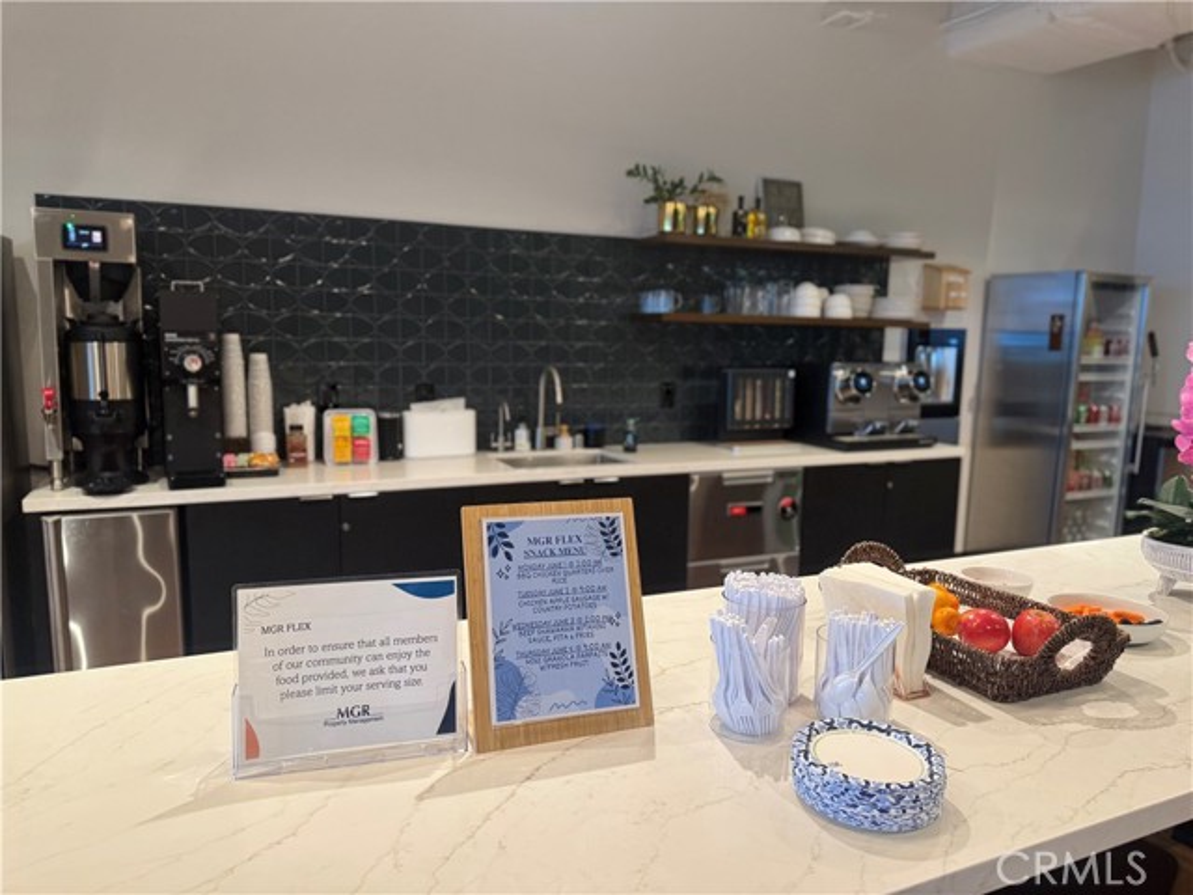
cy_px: 448
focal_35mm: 24
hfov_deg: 71.6
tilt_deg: -7.8
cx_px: 596
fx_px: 827
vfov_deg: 56.8
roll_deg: -0.7
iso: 160
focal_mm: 6.76
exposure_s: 1/60
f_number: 1.78
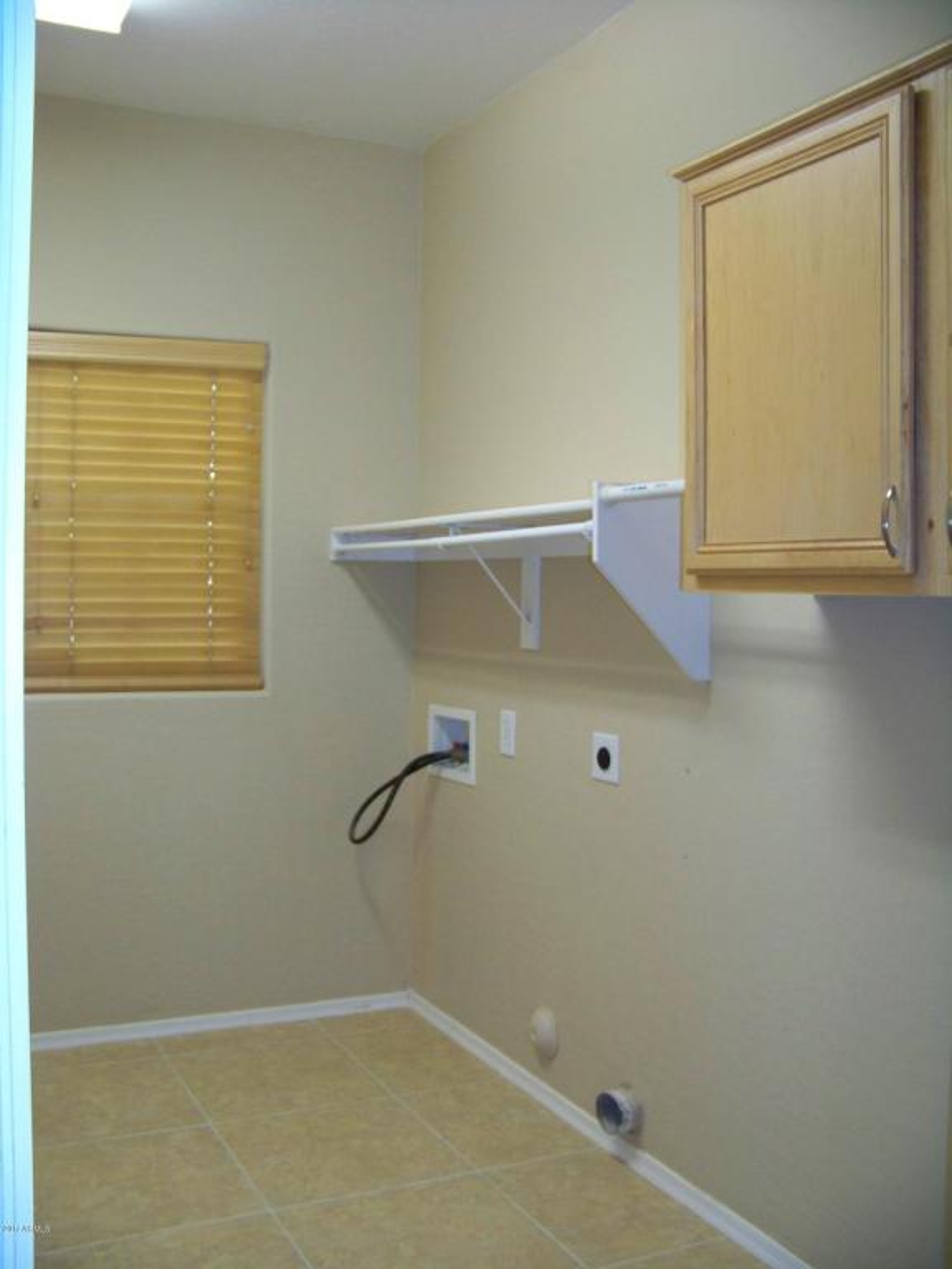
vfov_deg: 51.4
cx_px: 476
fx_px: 1320
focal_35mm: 36
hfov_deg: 39.7
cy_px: 634
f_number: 2.8
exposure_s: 1/30
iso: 200
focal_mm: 5.85
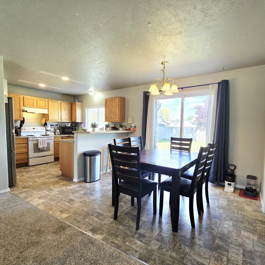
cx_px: 130
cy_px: 137
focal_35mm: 16
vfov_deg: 87.4
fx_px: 139
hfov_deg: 87.4
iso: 64
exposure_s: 1/60.2
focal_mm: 2.2
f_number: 2.2
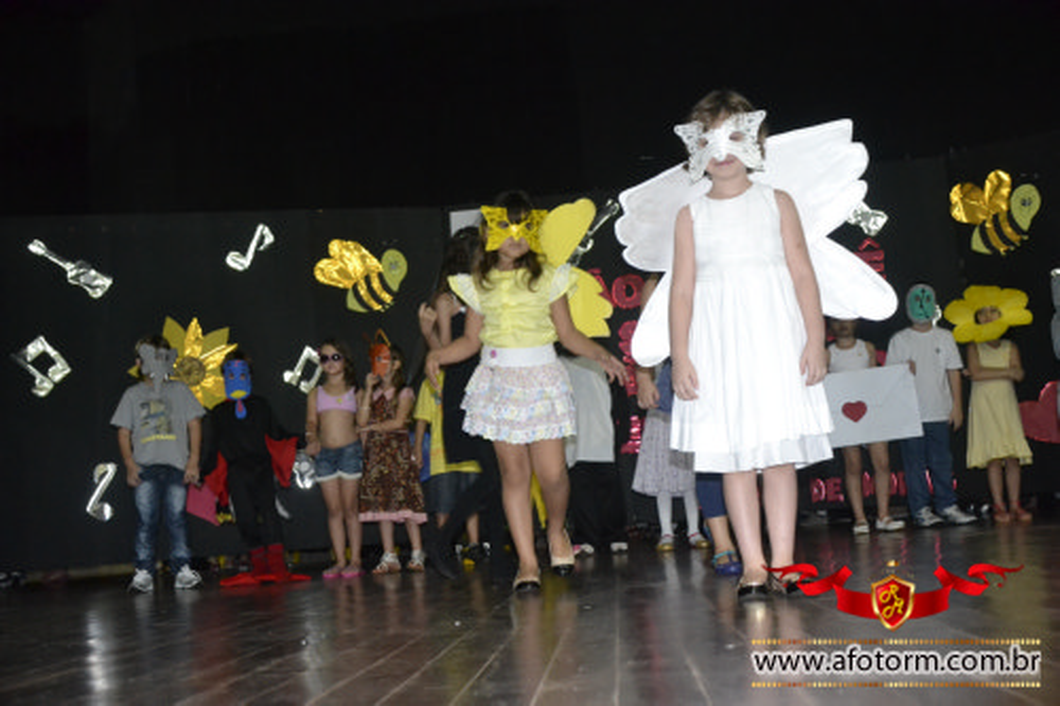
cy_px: 353
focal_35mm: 39
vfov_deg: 34.2
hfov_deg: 49.6
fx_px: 1148
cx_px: 530
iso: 3200
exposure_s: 1/60
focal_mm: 26
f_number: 3.8
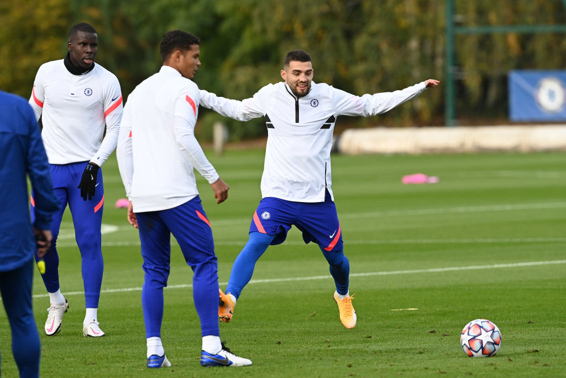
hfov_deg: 5.2
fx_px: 6289
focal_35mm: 400
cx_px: 283
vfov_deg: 3.4
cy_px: 189
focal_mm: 400
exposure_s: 1/2000
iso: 800
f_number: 5.6
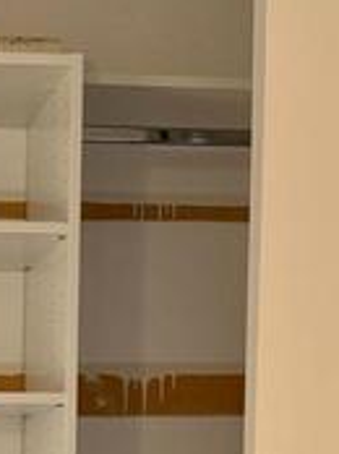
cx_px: -78
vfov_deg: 17.4
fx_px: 1388
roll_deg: -0.5
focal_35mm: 106
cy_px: 598
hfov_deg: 13.5
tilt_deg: -2.7
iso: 250
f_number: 1.78
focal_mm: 6.76
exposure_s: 1/60
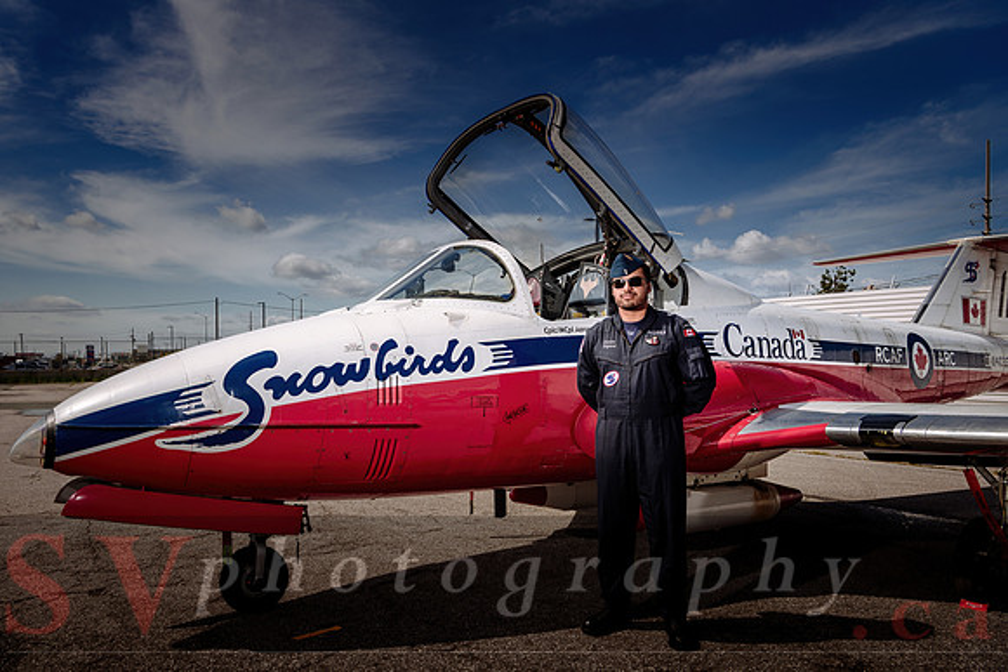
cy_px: 362
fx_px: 817
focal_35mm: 29
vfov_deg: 44.7
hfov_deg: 63.2
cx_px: 464
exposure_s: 1/250
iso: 64
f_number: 8
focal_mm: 27
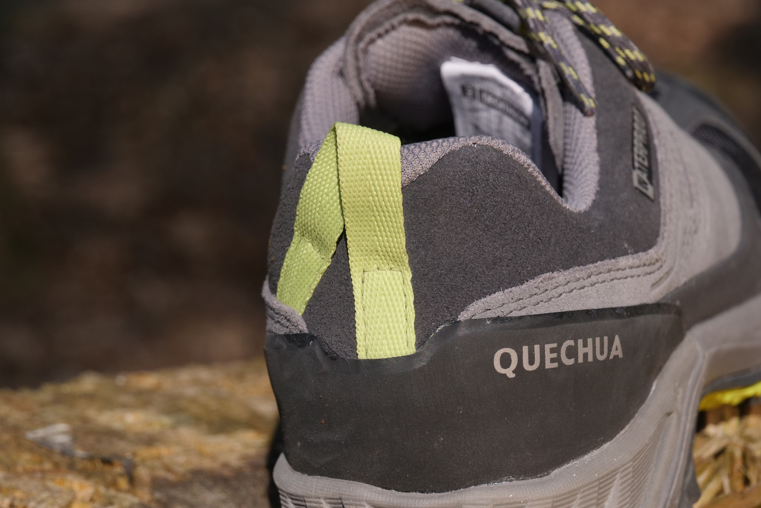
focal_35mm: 125
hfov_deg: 16.4
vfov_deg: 11.0
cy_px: 277
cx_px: 380
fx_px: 2642
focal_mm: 60
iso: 400
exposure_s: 1/320
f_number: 8
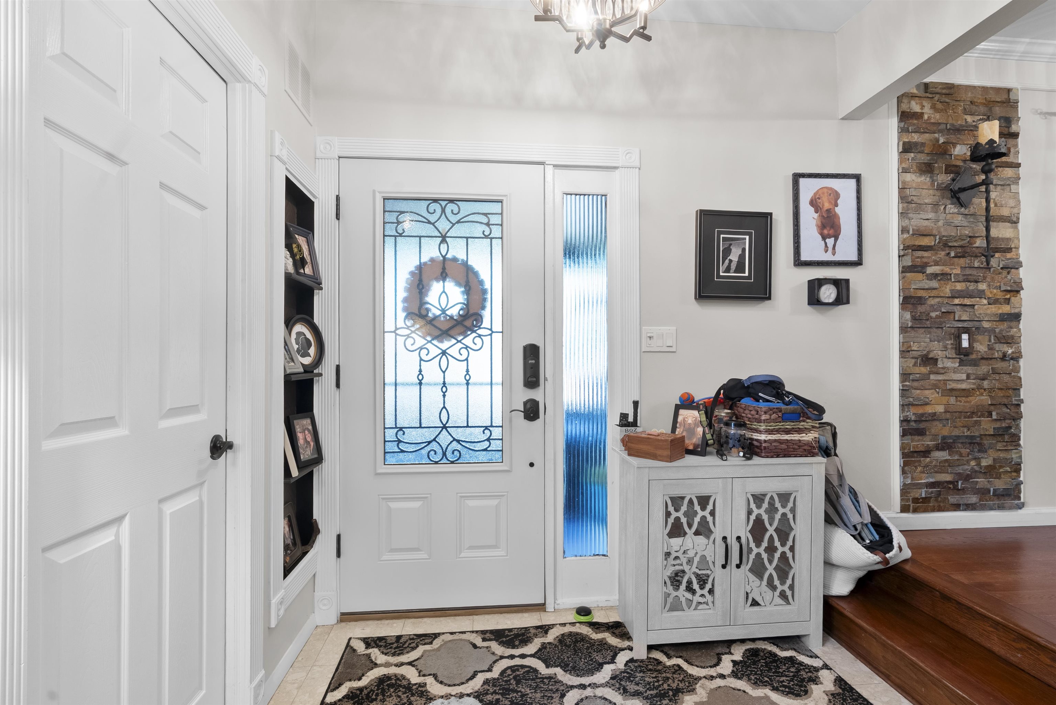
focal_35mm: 16
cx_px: 528
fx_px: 470
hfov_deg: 96.7
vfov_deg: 73.8
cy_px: 352
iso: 250
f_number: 9
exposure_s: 1/1.25
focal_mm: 16
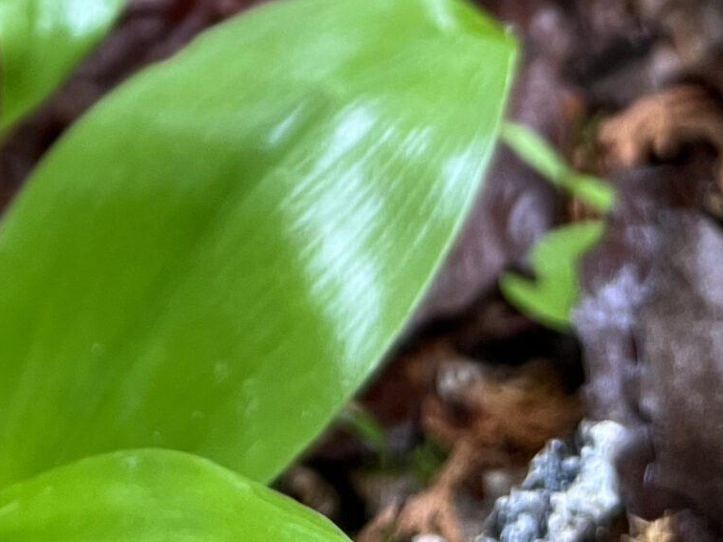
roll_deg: +2.8
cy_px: -284
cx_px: -3
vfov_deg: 15.4
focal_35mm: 88
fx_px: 1838
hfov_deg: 21.5
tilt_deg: -23.5
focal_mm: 5.7
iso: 125
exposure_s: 1/96
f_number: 1.5
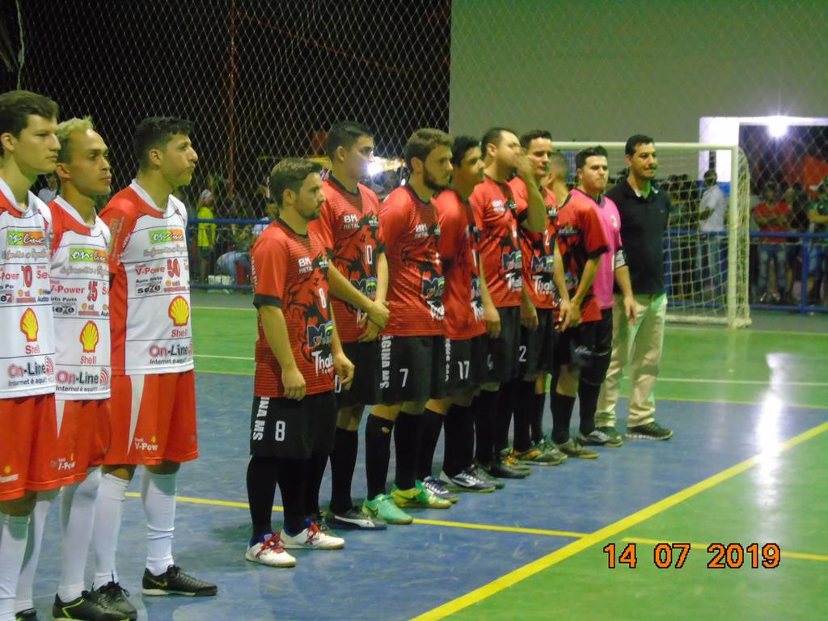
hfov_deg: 23.8
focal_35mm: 82
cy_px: 310
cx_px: 414
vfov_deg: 18.0
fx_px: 1961
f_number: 4.1
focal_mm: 15
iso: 800
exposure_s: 1/6
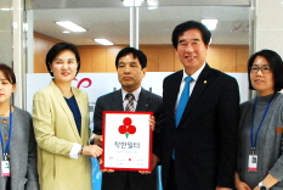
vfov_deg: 23.3
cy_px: 127
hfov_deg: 34.4
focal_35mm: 58
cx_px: 134
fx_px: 457
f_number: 6.3
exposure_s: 1/100
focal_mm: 18
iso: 1600
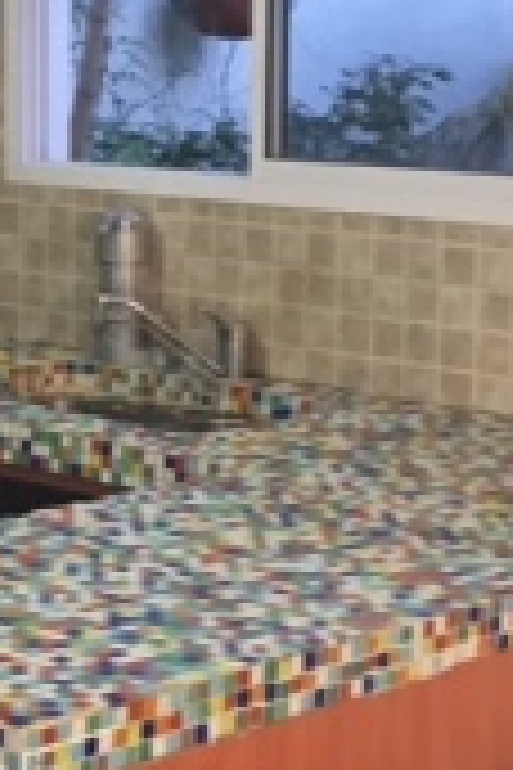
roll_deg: +0.6
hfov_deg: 11.7
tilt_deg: -6.8
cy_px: 266
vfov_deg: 18.1
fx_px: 2415
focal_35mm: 113
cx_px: -202
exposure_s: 1/33
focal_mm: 4.15
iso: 200
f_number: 2.2
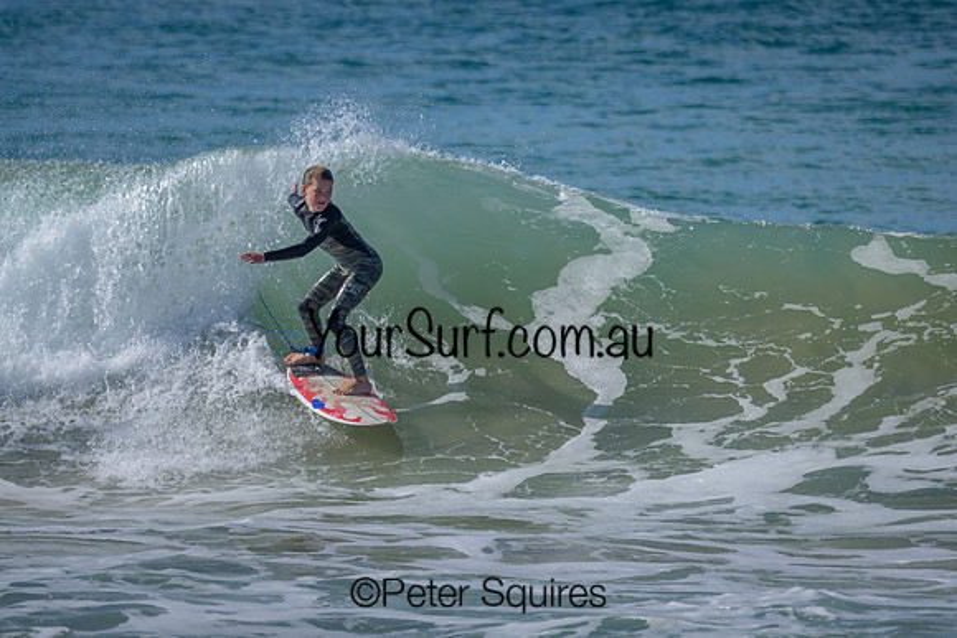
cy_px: 297
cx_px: 431
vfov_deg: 1.3
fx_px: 29211
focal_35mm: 1099
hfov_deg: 1.9
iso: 250
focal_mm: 800
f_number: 6.3
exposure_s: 1/2000
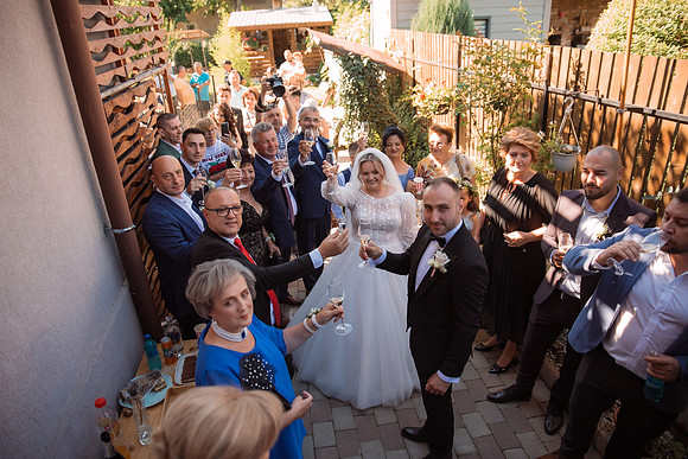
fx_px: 459
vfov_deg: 53.2
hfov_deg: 73.7
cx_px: 344
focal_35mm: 24
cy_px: 230
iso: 400
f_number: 2.8
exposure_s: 1/500
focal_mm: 24
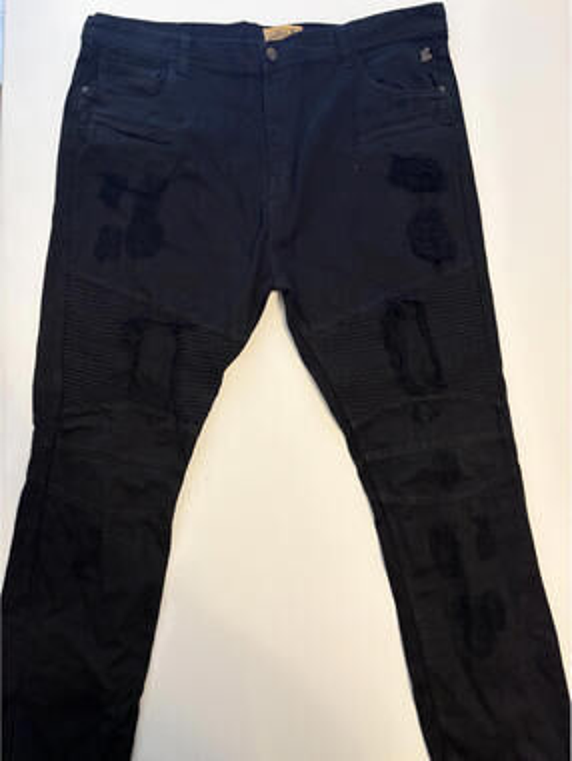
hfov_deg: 53.2
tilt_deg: -65.8
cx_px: 286
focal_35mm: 26
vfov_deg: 67.2
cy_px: 380
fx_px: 572
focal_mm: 5.96
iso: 200
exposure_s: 1/60
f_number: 1.6
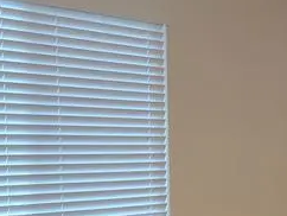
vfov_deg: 13.2
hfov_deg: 16.8
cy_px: 252
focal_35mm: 110
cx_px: 374
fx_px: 913
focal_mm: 5.4
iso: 320
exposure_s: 1/40
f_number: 1.8
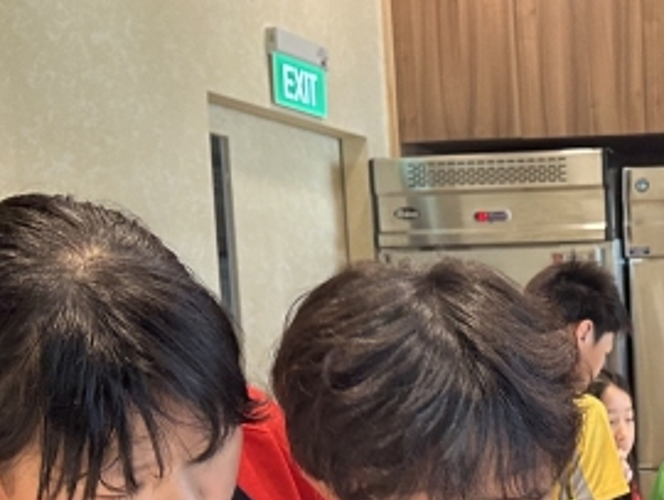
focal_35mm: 71
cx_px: 775
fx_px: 1363
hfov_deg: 25.0
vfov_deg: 20.0
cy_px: 530
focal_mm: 6.86
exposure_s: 1/50
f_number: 1.78
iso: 250
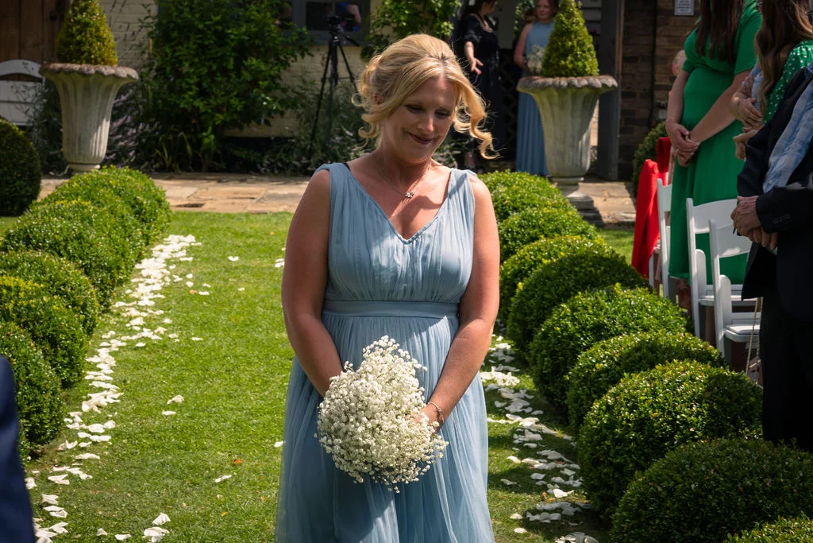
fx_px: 2541
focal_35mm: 112
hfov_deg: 18.2
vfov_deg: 12.2
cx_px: 369
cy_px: 301
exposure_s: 1/200
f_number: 10
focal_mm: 75
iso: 160
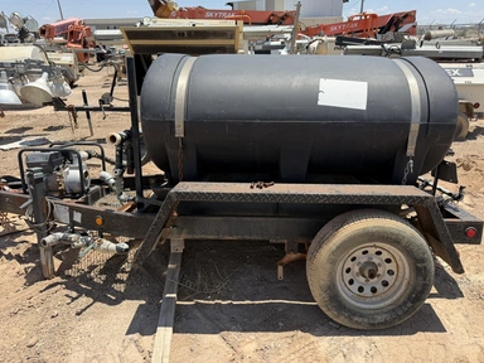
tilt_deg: -24.0
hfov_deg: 69.4
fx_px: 350
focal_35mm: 25
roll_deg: +1.8
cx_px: 250
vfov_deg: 54.9
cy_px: 180
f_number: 1.78
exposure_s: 1/3584
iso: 100
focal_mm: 6.76
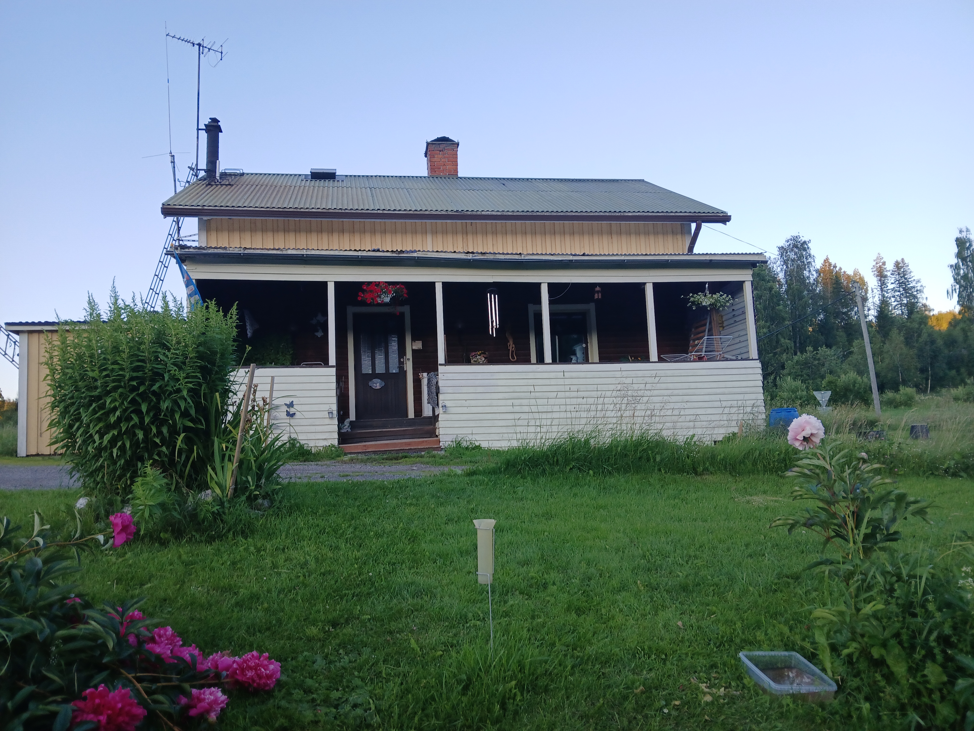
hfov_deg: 67.3
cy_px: 366
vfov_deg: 53.1
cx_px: 487
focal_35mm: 26
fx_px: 732
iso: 25
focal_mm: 3.98
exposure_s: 1/100
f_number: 1.8
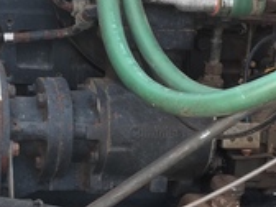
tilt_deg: -15.4
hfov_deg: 17.3
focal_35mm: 114
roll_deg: -0.9
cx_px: 110
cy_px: 142
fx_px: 909
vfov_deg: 13.0
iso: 32
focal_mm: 4.15
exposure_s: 1/100
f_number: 2.2
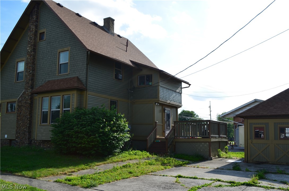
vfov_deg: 36.7
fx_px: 288
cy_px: 96
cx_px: 144
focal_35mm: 36
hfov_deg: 53.2
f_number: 11
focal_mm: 24
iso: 125
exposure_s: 1/125
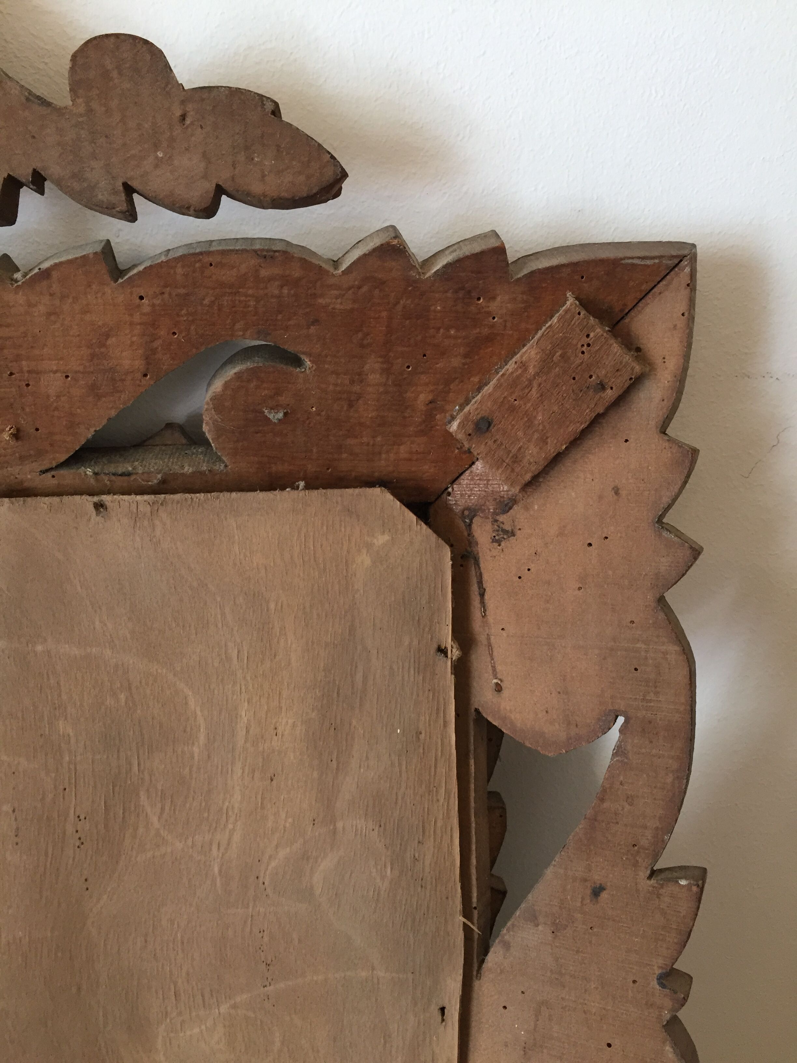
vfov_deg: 61.7
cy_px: 532
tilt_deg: -20.9
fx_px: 890
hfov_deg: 48.2
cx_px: 398
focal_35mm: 29
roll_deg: -0.6
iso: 125
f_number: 2.2
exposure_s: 1/33
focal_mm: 4.15
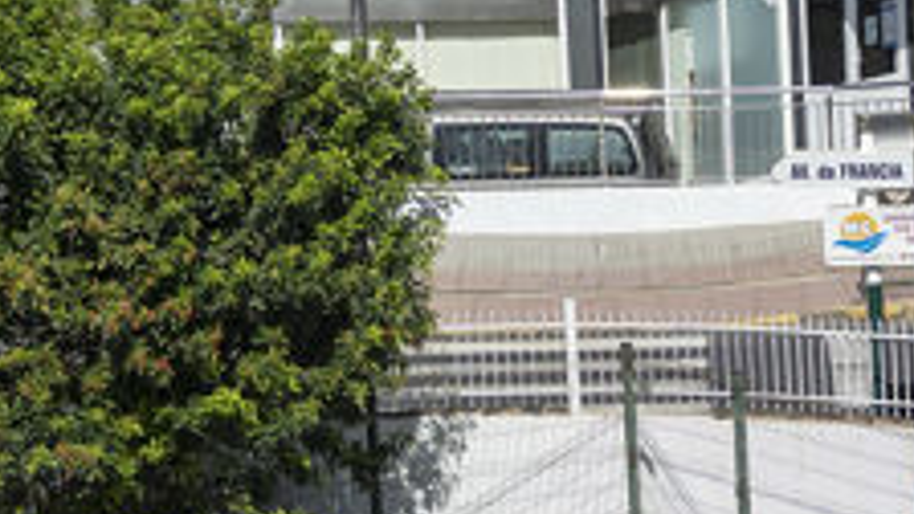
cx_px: 2008
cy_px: 1183
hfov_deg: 6.2
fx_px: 8119
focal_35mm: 335
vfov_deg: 3.6
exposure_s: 1/2500
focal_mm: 70
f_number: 5
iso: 200
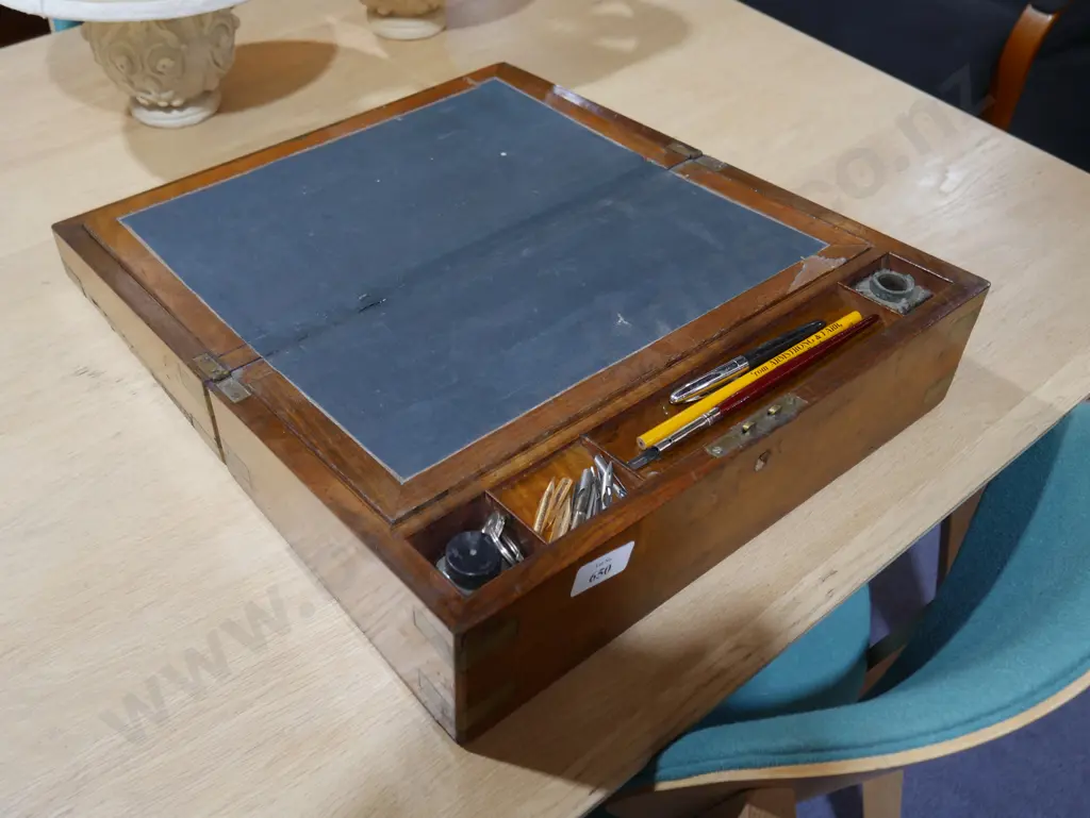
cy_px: 409
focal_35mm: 36
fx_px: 1134
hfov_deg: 51.3
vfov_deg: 39.7
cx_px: 545
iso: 320
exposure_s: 1/60
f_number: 4
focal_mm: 18
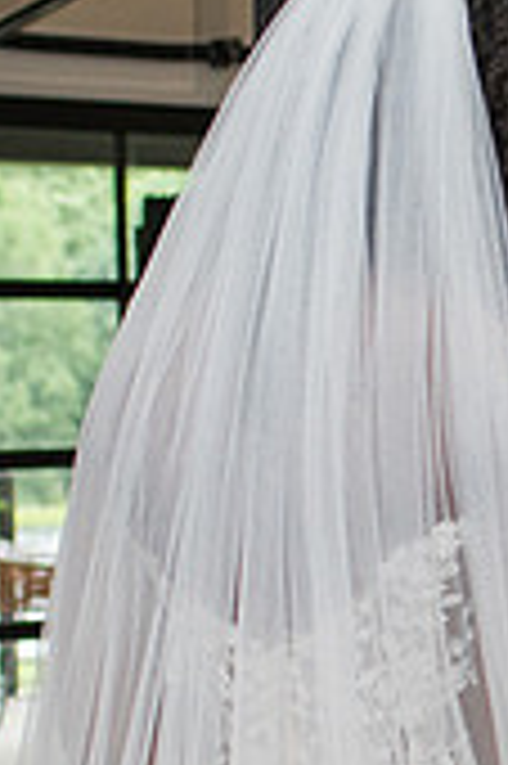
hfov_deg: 6.9
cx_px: 753
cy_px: 616
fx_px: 4178
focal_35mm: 197
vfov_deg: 10.4
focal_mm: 35
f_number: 3.2
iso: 800
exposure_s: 1/200
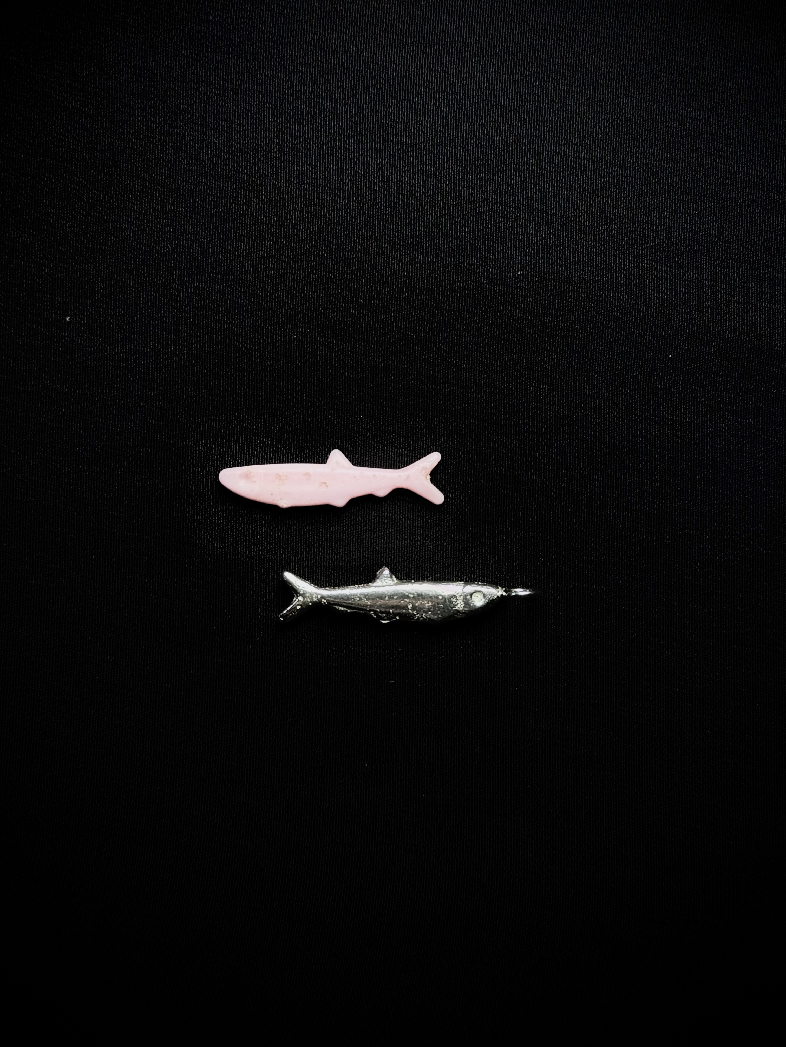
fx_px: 1453
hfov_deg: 30.3
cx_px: 393
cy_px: 524
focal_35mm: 48
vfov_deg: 39.7
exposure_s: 1/282
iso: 100
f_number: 1.78
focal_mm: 6.76
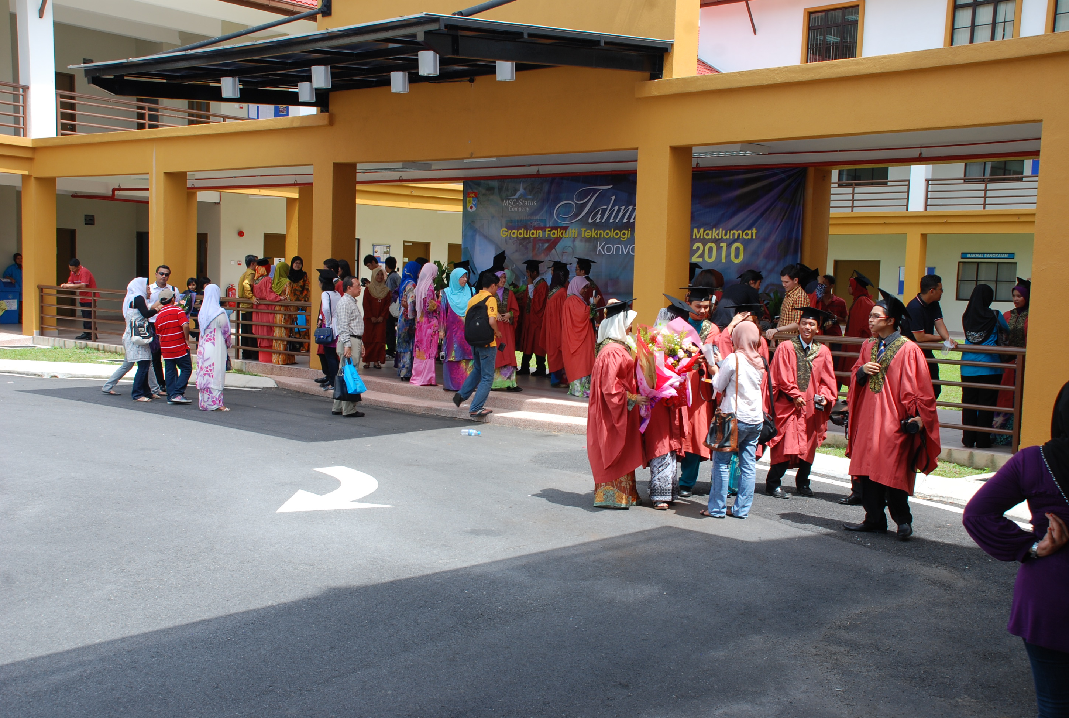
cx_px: 534
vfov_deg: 32.0
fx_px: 1250
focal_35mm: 42
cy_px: 359
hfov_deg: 46.3
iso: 125
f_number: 8
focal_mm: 28
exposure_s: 1/100
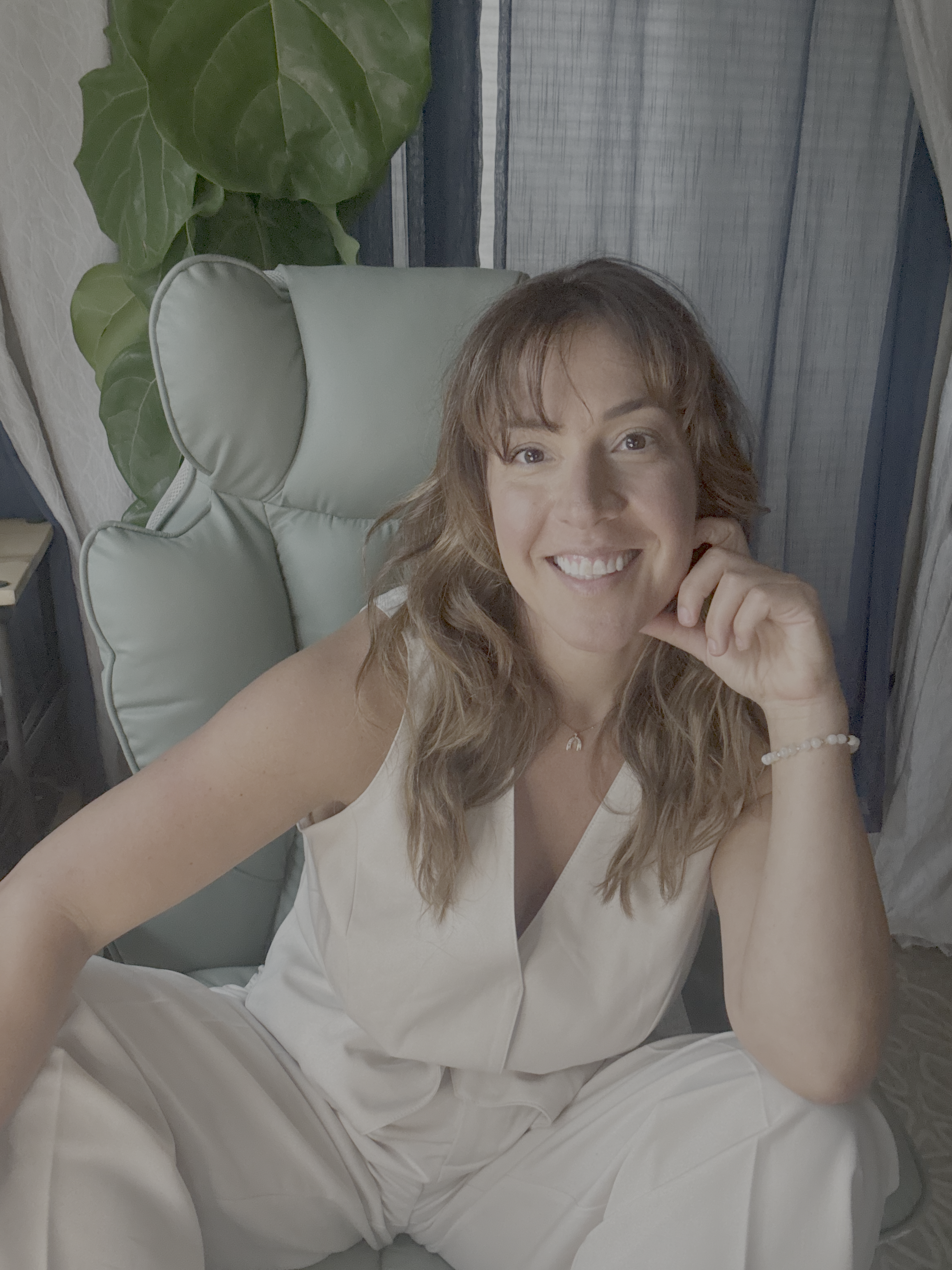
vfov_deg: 60.0
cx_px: 476
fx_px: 1100
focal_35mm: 30
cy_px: 635
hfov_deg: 46.8
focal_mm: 2.69
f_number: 1.9
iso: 320
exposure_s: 1/60
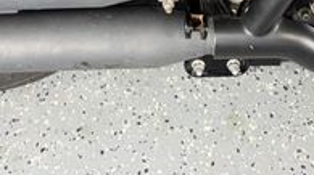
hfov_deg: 24.7
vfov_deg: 12.0
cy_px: -206
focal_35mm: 86
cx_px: 127
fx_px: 715
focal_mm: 6.76
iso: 64
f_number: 1.78
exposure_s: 1/15
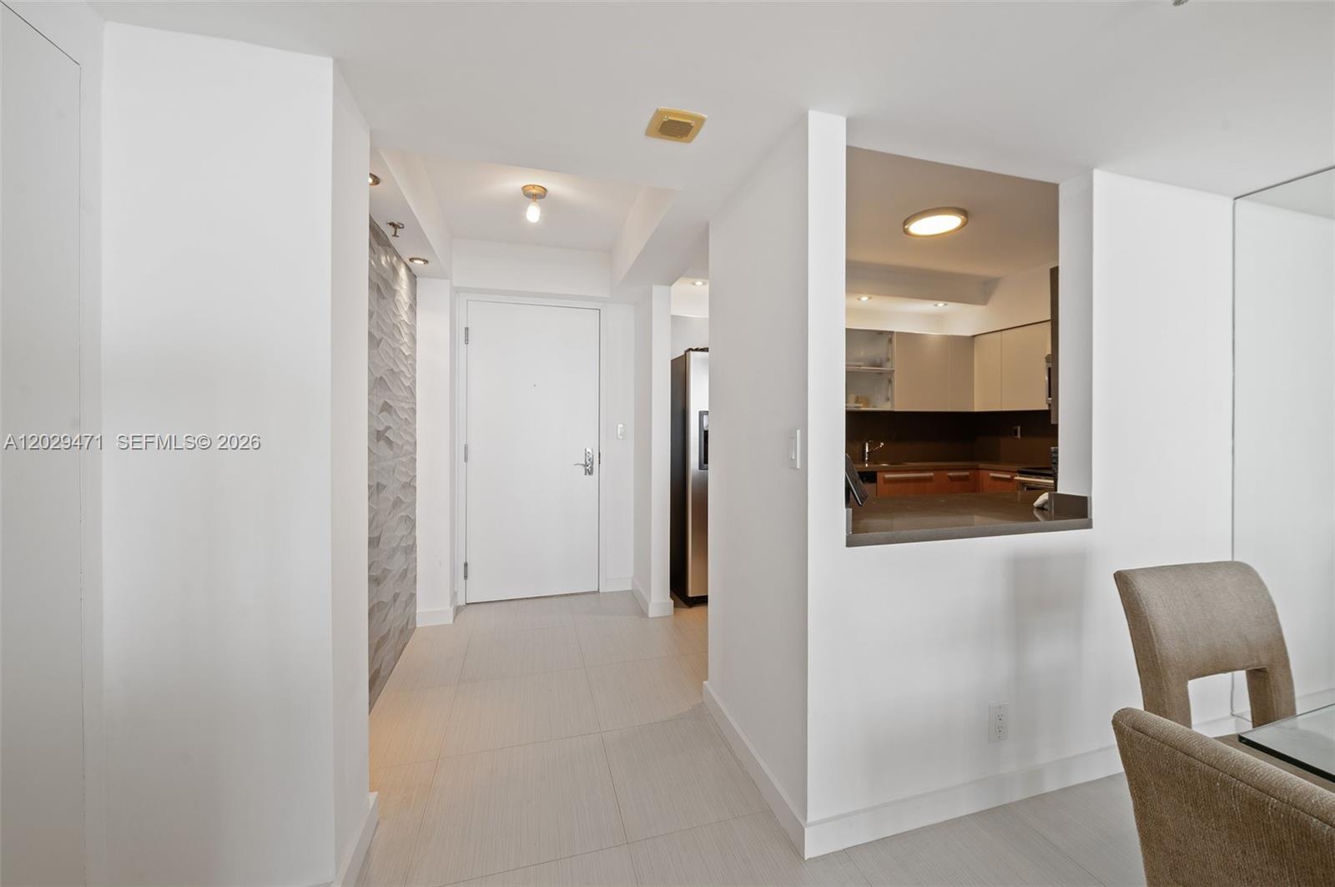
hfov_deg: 104.3
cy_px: 444
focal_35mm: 14
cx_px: 668
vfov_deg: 81.1
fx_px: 519
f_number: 8
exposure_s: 1/4
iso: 200
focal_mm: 14
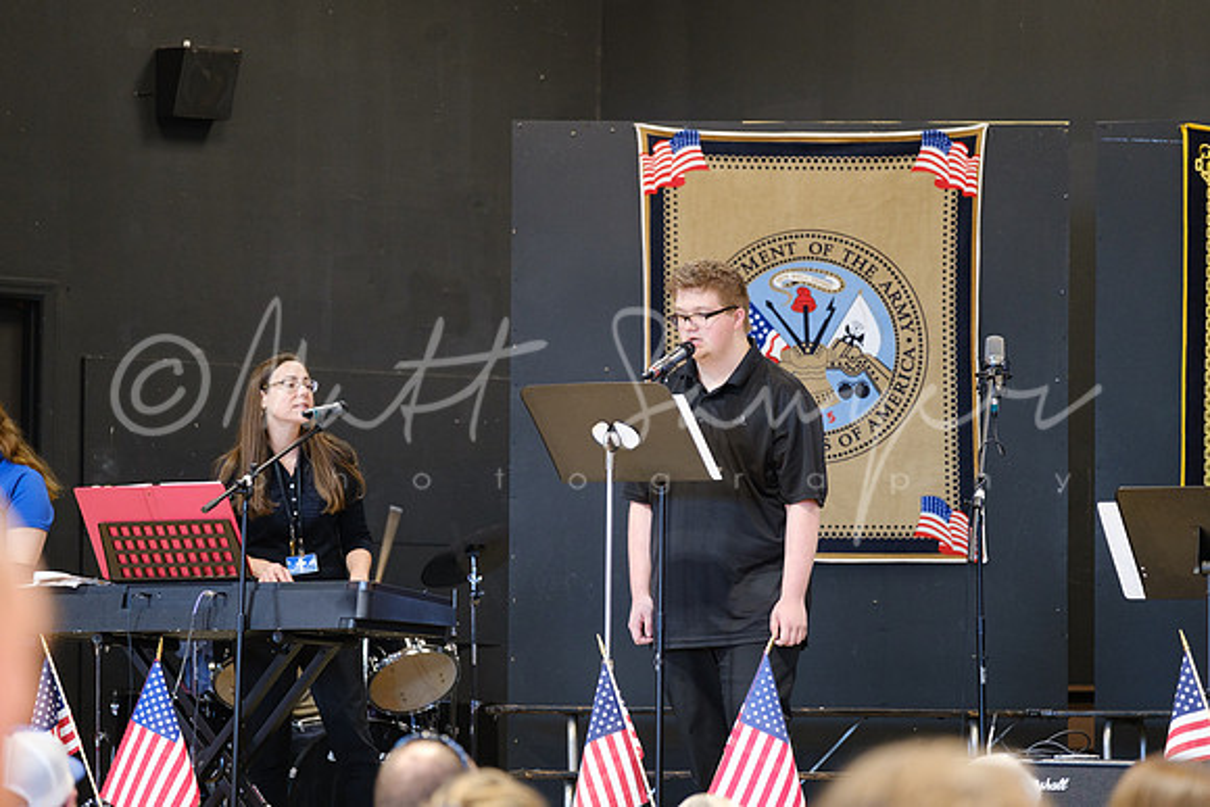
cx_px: 605
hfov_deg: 10.2
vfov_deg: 6.8
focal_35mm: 202
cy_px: 404
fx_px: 6791
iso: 1600
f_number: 2.8
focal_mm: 134.4
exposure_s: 1/55
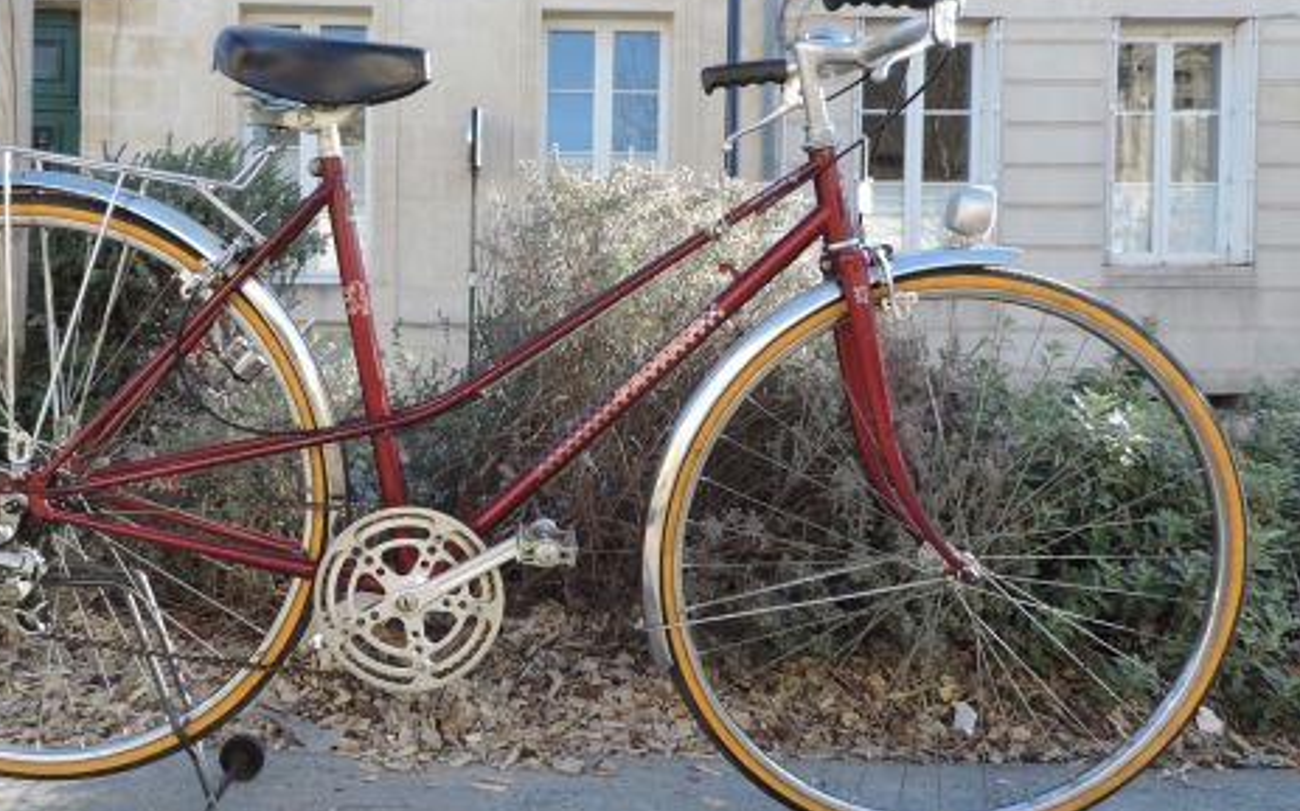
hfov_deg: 57.4
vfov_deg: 38.3
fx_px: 1169
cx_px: 483
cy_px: 365
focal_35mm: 33
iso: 80
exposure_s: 1/250
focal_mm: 4.3
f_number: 3
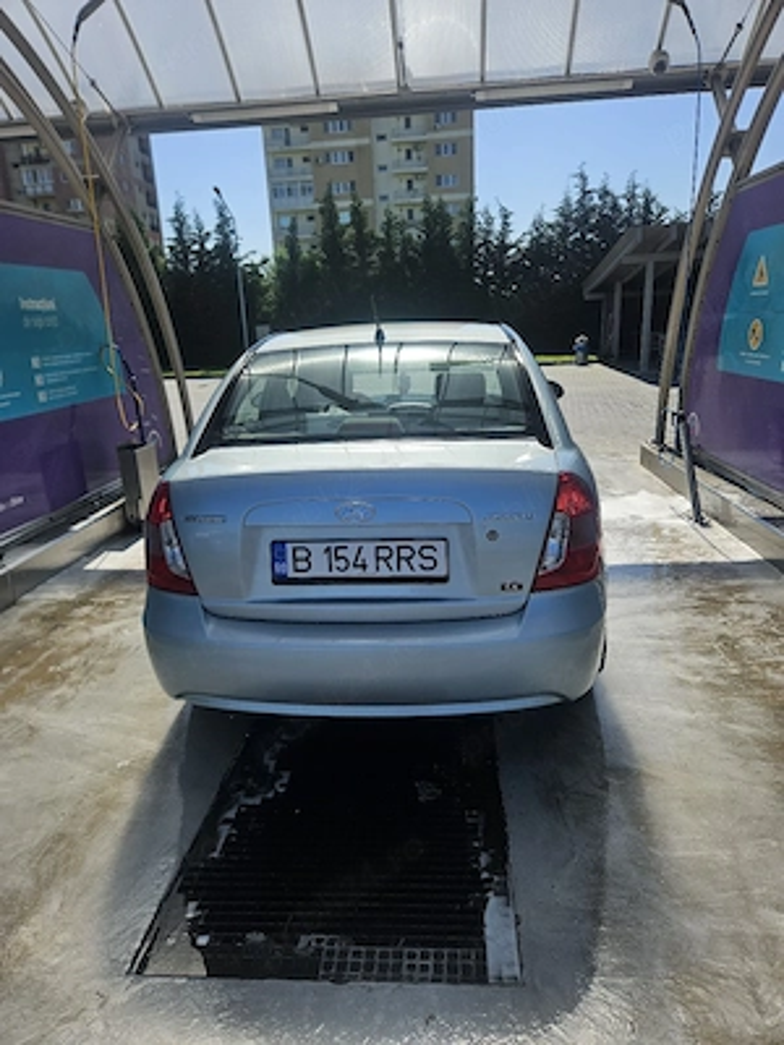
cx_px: 392
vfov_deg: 73.9
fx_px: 695
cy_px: 522
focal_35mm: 23
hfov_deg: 58.9
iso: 25
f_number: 1.8
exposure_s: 1/2500
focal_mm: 5.4
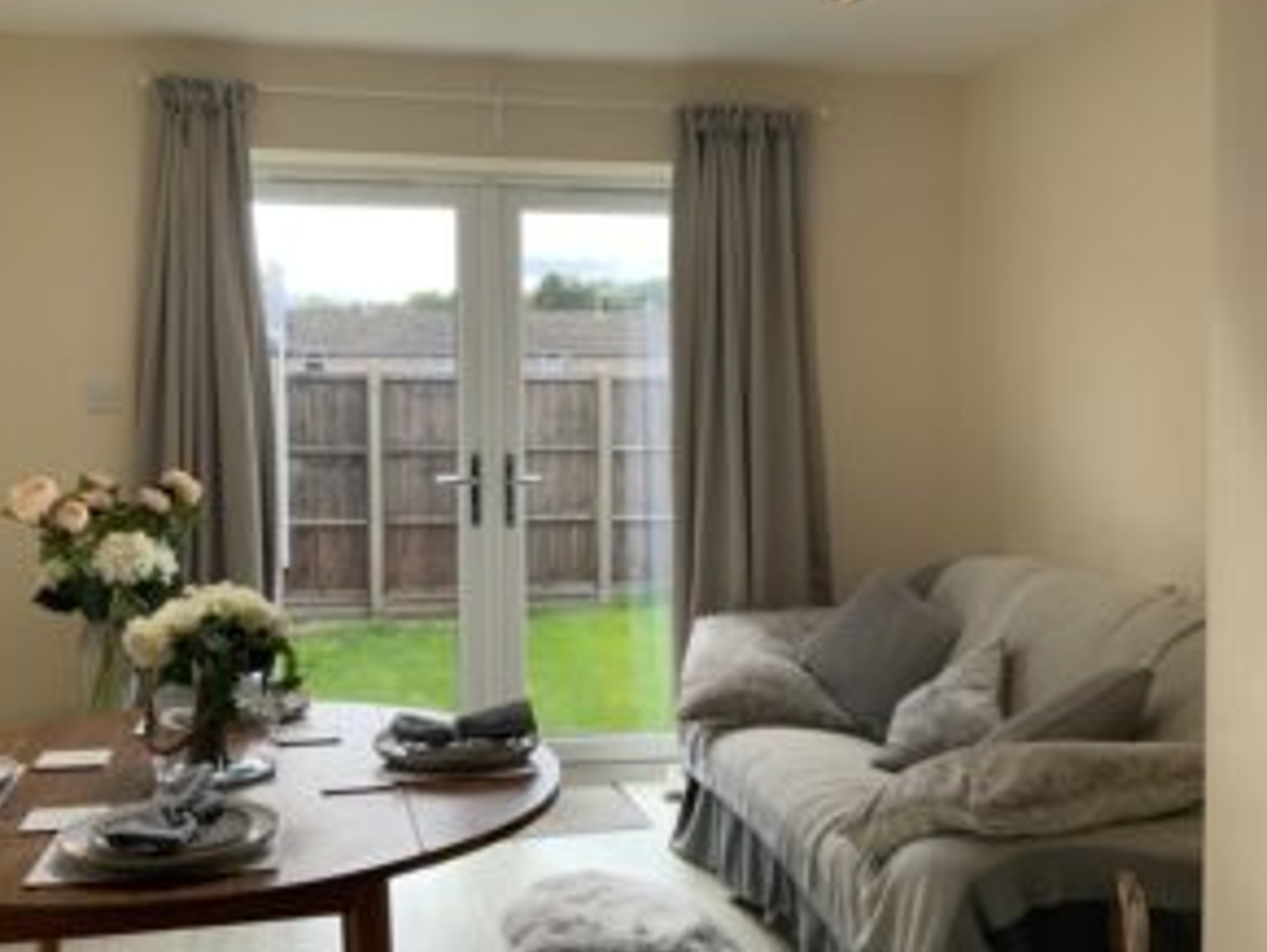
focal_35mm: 40
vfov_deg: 36.0
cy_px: 454
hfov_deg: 46.8
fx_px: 1465
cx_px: 612
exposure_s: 1/248
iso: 16
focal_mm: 3
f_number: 1.8
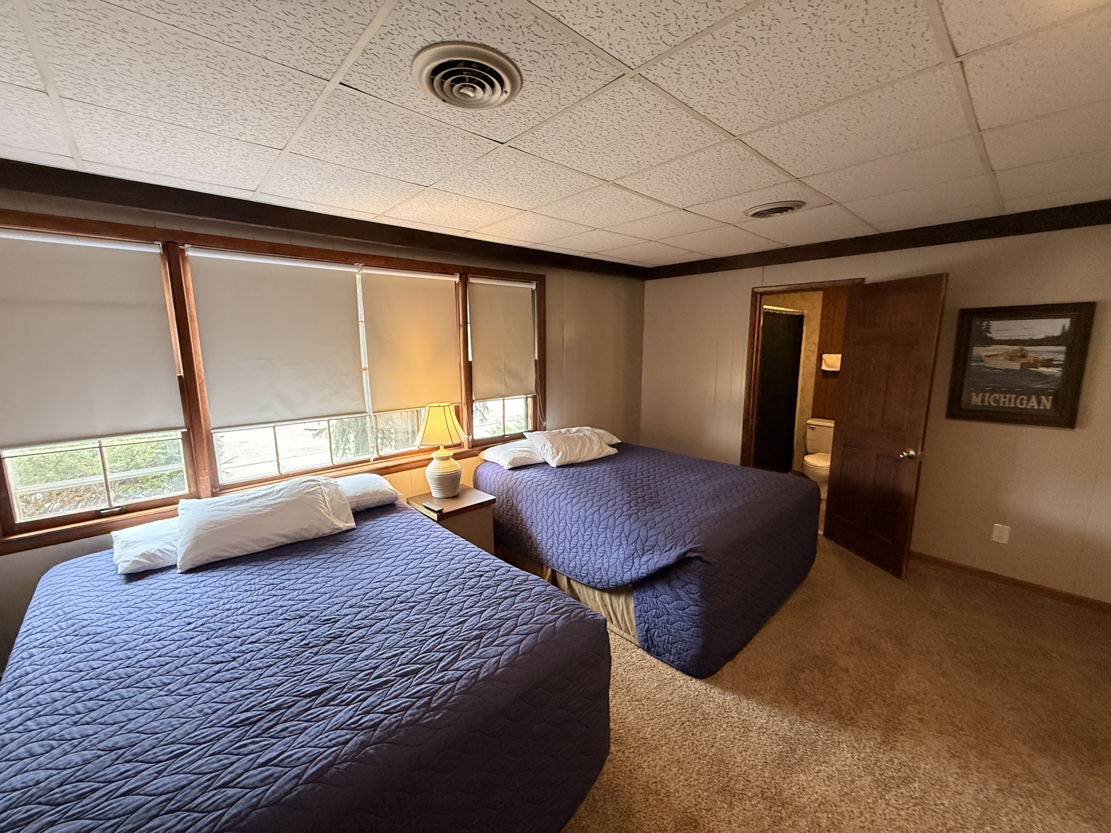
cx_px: 556
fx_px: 449
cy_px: 416
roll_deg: +0.1
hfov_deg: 102.1
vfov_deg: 85.7
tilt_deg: -9.4
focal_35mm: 14
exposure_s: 1/120
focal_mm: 2.22
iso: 640
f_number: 2.2
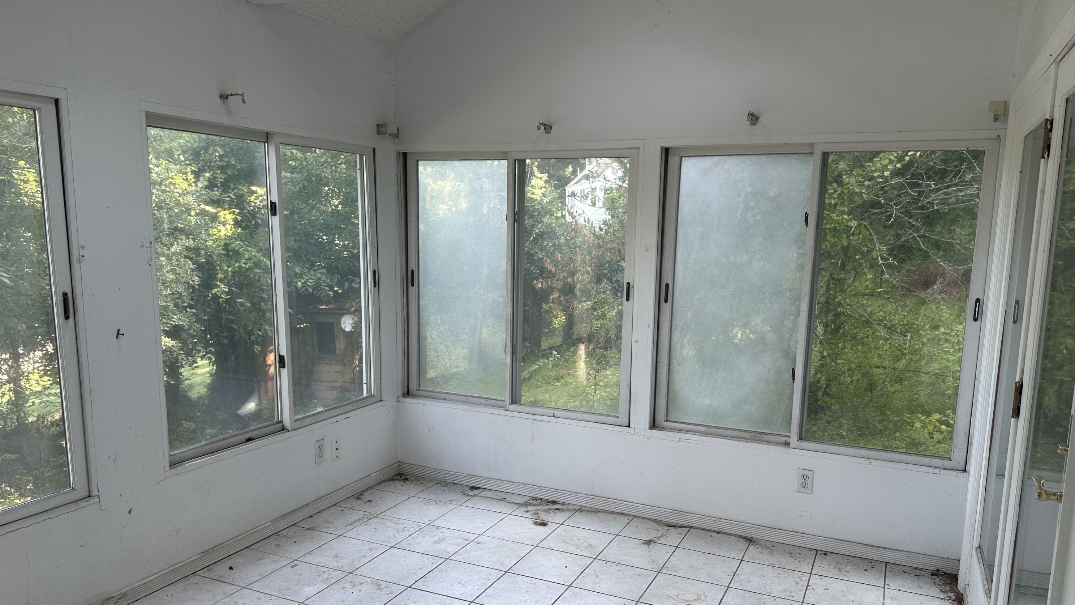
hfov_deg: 69.9
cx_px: 550
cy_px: 359
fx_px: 770
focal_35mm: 27
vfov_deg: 42.7
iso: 80
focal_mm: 6.86
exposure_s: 1/121
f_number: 1.78
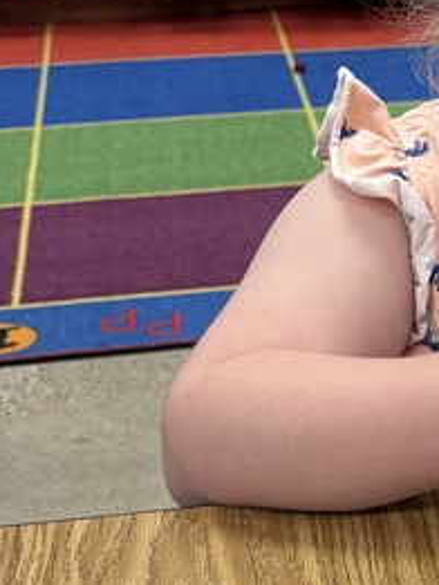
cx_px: 674
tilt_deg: -25.5
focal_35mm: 102
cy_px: 327
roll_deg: -1.6
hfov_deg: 13.6
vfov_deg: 19.2
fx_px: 1723
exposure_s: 1/120
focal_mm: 5.96
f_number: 1.6
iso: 125
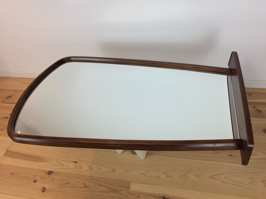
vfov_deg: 48.2
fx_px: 223
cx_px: 133
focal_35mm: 29
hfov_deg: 61.7
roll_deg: +10.0
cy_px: 100
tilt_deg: -43.3
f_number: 2.2
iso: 32
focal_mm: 4.15
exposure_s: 1/33
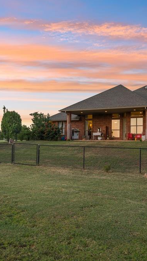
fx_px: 277
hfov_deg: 29.7
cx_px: 74
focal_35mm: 40
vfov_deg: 50.5
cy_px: 131
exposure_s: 1/15
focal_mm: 25
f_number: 8
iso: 200
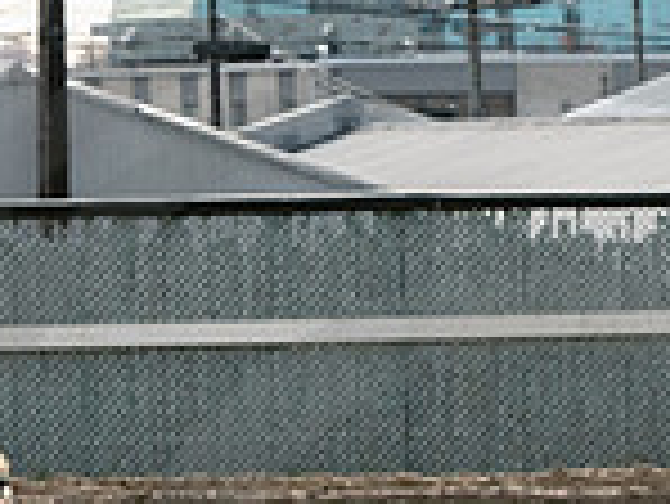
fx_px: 14063
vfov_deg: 2.0
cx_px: 906
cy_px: 1206
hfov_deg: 2.7
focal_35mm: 726
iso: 400
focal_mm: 125
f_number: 7.1
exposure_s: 1/800
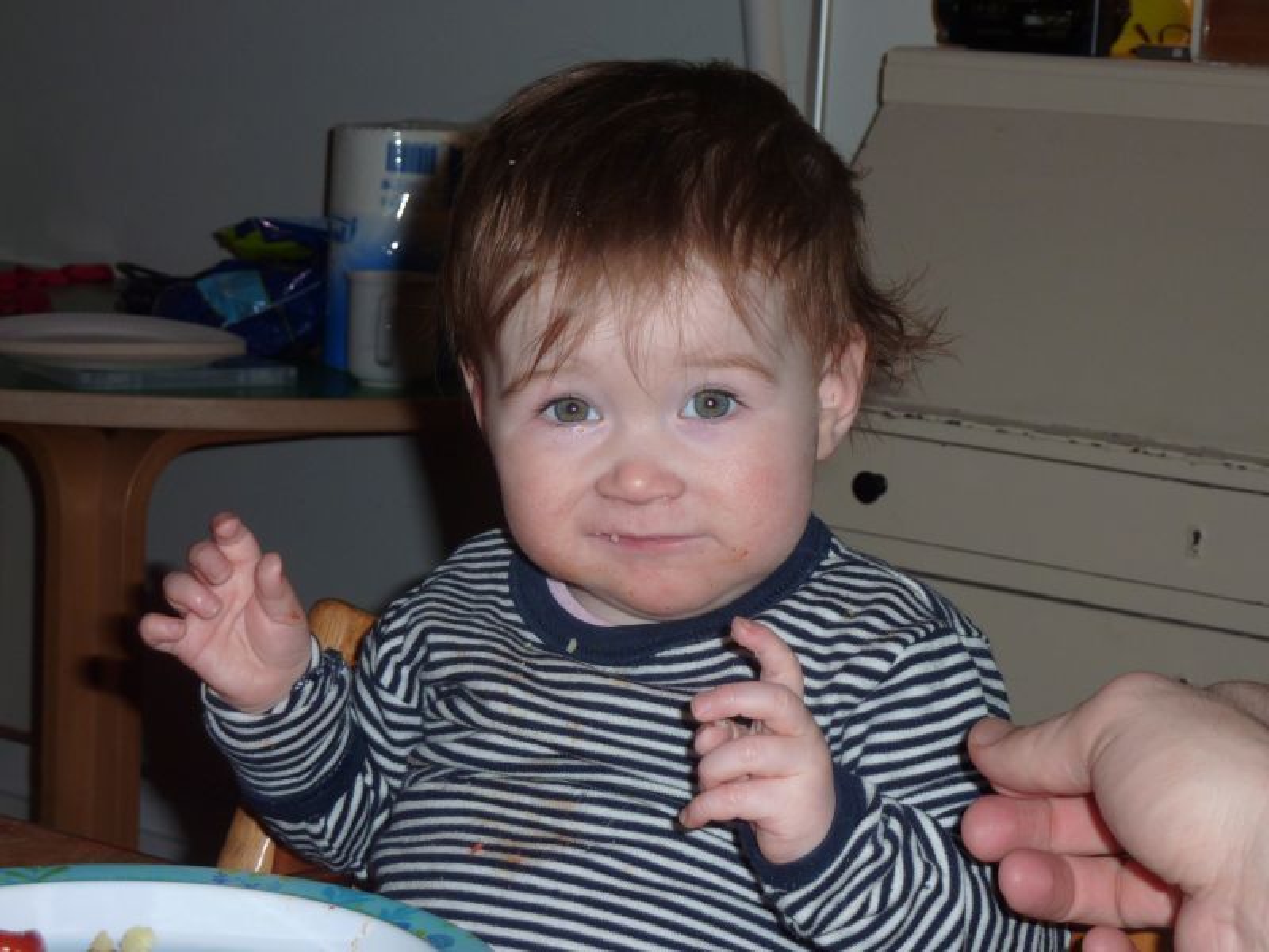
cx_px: 634
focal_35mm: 78
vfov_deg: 18.9
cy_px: 476
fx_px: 2859
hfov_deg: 25.0
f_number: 4.2
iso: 100
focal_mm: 12.8
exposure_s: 1/125
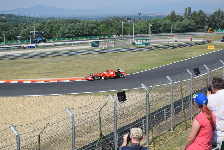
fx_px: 467
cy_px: 75
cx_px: 112
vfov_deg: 18.2
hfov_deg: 27.0
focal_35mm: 75
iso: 400
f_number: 7.1
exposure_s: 1/2000
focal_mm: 50
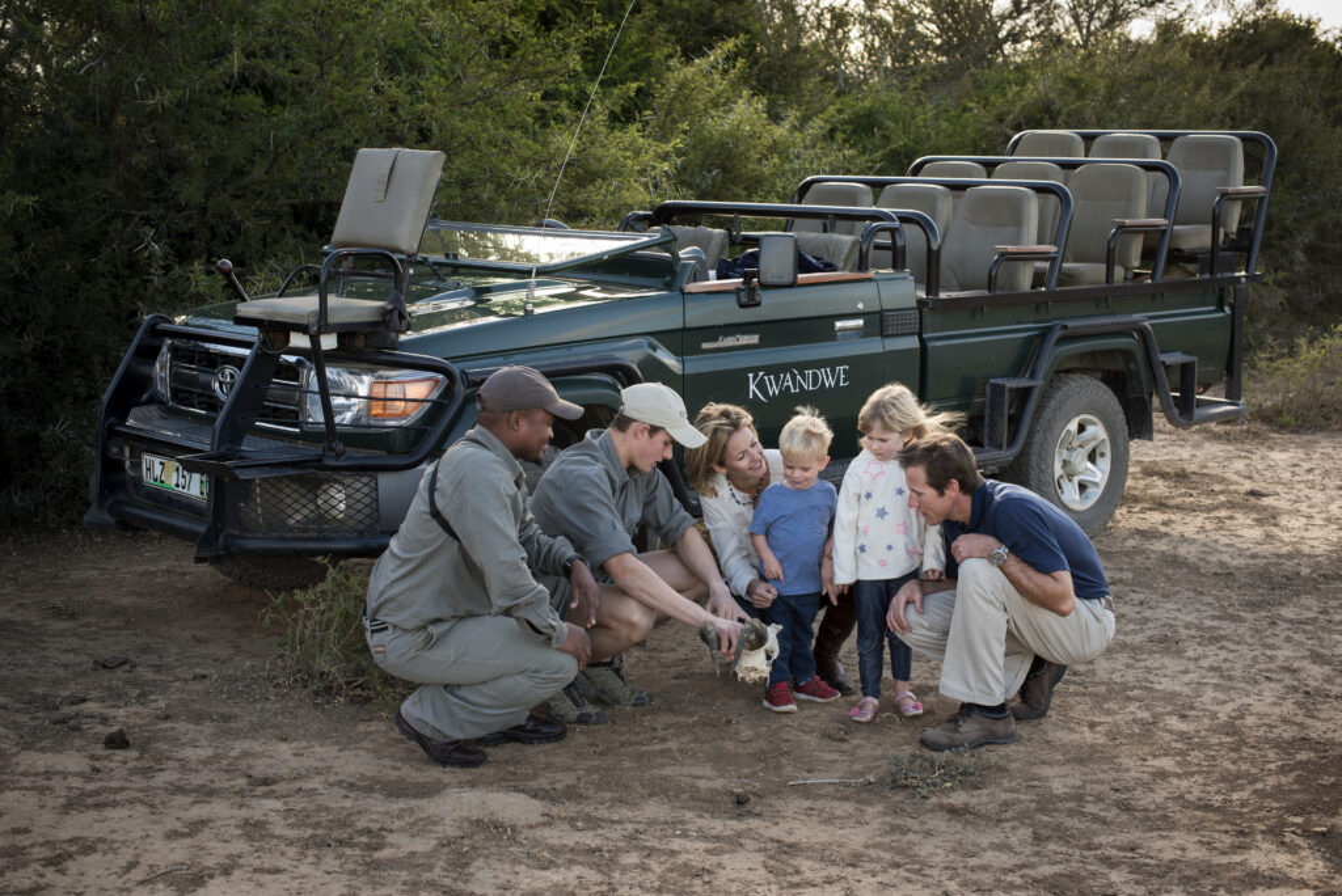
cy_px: 448
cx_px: 671
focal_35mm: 50
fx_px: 1865
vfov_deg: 27.0
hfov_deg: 39.6
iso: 280
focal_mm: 50
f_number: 6.7
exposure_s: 1/125
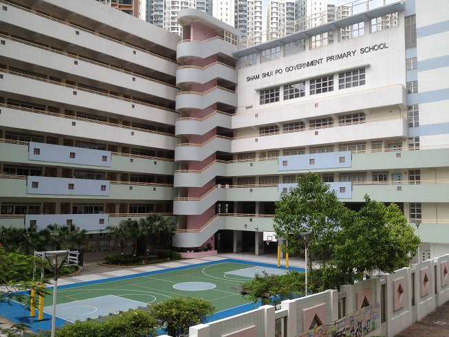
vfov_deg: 40.7
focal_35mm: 35
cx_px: 224
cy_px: 168
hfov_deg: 52.6
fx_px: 454
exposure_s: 1/183
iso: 64
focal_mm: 4.28
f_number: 2.4
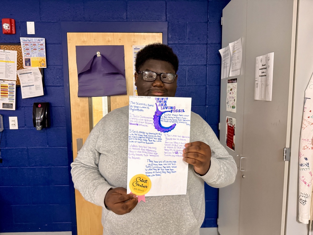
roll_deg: +0.5
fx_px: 217
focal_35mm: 24
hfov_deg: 71.6
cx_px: 156
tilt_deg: -6.3
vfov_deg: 56.8
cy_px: 118
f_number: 1.78
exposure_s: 1/40
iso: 640
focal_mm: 6.76
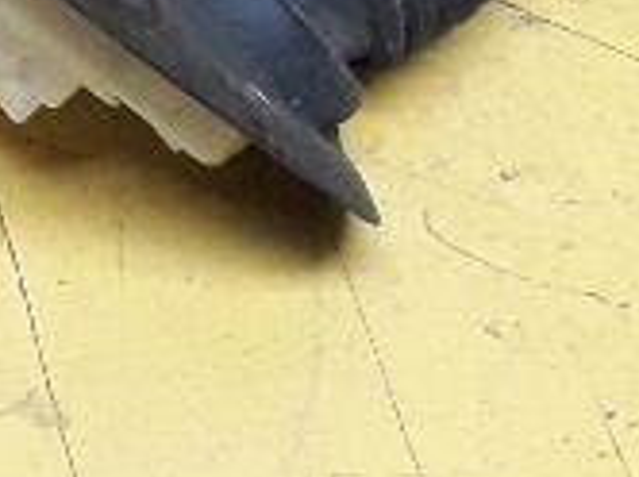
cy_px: -646
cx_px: -774
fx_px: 3078
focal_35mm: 167
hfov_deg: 10.5
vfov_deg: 8.2
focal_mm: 3.6
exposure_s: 1/25
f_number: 1.9
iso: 160
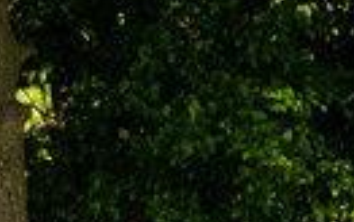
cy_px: 92
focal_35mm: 3049
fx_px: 29428
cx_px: -396
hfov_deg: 0.7
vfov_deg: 0.4
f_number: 5.6
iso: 1000
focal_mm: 450
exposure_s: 1/1600
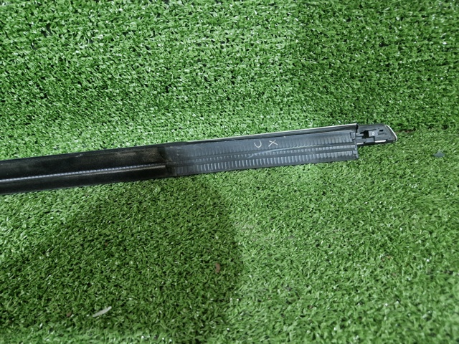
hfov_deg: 73.9
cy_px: 172
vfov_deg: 58.9
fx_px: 305
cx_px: 230
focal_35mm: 23
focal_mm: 5.4
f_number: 1.8
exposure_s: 1/50
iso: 640
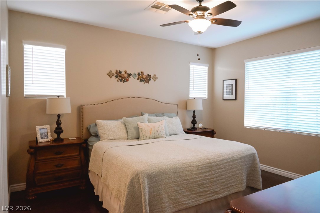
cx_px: 160
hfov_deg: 73.7
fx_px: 213
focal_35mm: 24
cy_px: 106
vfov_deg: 53.2
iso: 8000
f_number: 9
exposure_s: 1/80
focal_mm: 24
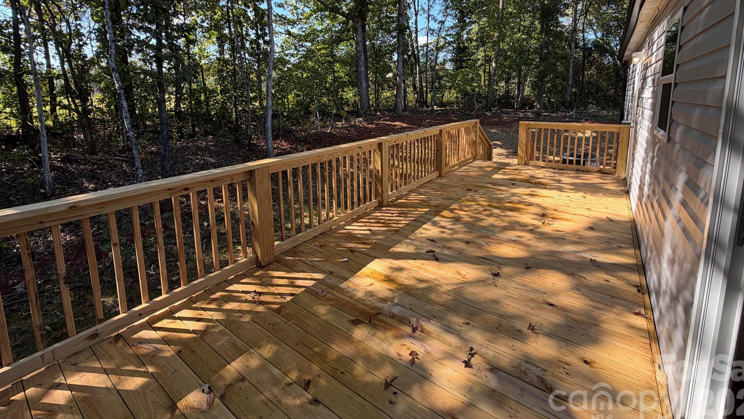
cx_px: 388
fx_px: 316
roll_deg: +0.9
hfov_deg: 99.3
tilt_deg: -7.8
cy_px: 136
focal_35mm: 16
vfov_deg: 65.1
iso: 50
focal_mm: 2.22
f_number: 2.2
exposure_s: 1/262
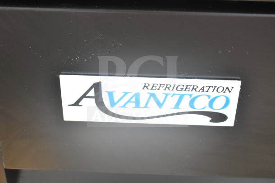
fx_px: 458
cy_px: 92
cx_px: 138
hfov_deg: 33.4
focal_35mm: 60
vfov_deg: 22.6
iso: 1600
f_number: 4.8
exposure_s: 1/100
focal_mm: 40
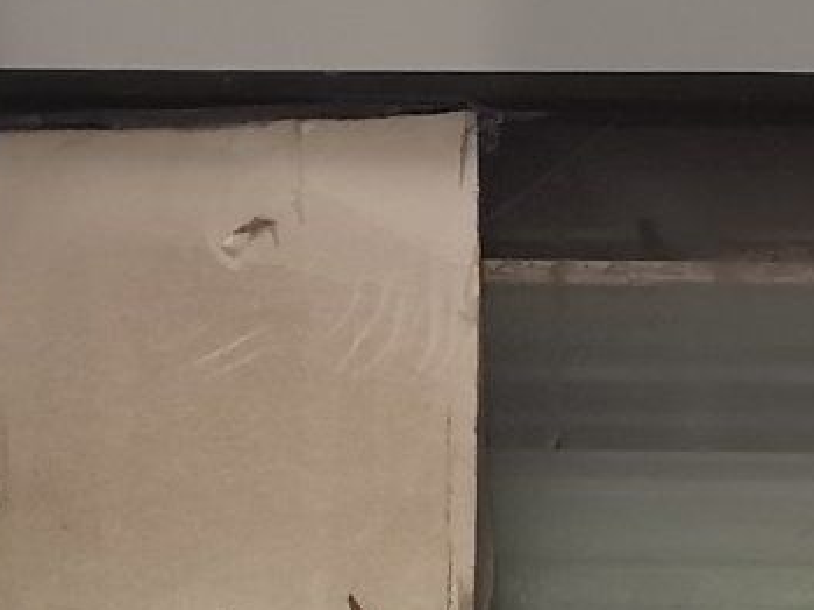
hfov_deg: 9.3
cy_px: 529
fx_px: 4770
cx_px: 1476
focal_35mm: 203
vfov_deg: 7.3
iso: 250
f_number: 1.8
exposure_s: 1/50
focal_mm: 4.75
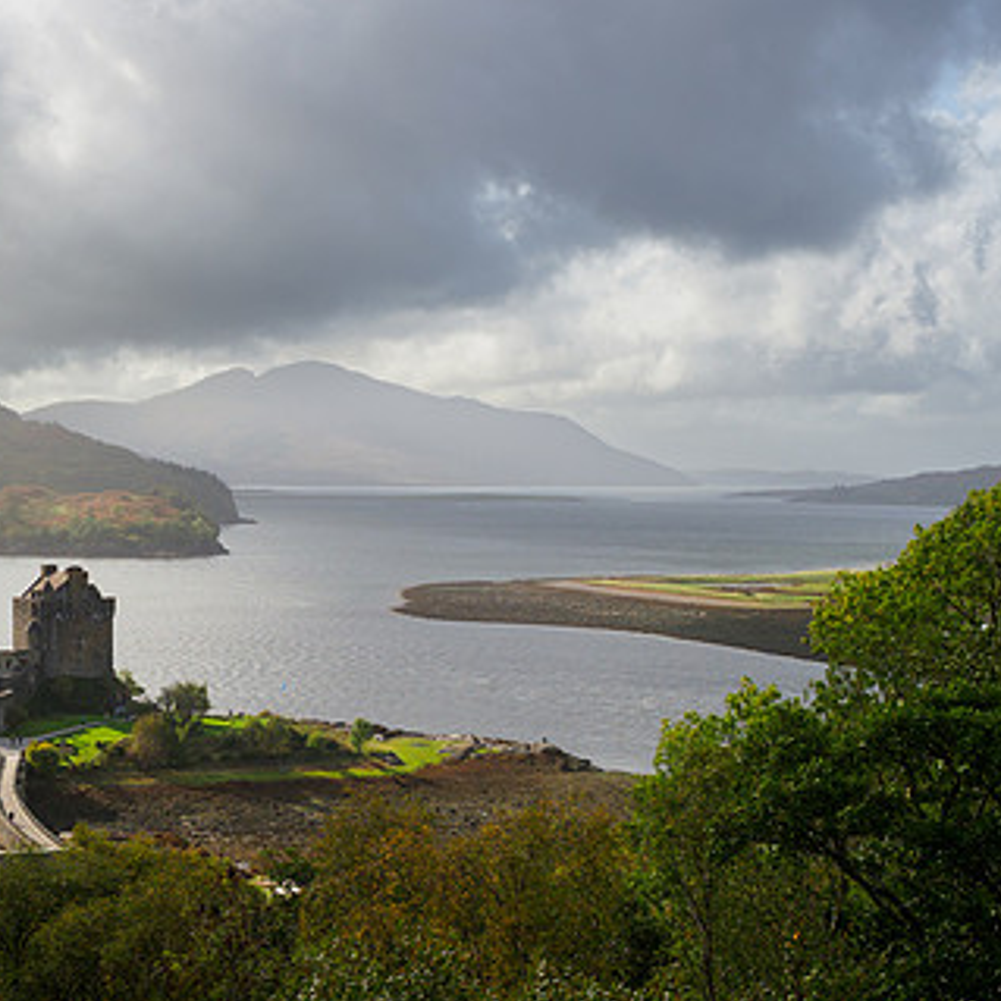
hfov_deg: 27.7
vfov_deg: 28.0
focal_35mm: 61
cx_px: 235
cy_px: 676
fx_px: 1996
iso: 200
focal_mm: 19
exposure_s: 1/400
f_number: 5.6
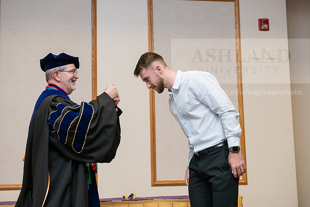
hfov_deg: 32.4
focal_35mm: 62
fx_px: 534
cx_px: 155
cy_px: 104
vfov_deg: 21.9
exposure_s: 1/200
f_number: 5.6
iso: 2000
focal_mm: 62
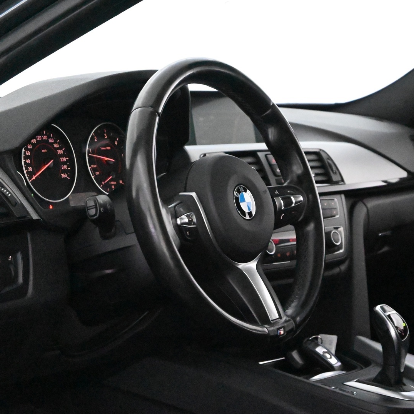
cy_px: 207
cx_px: 286
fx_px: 1299
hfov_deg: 18.0
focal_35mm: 96
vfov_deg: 18.1
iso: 25600
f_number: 6.3
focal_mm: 50
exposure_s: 1/80
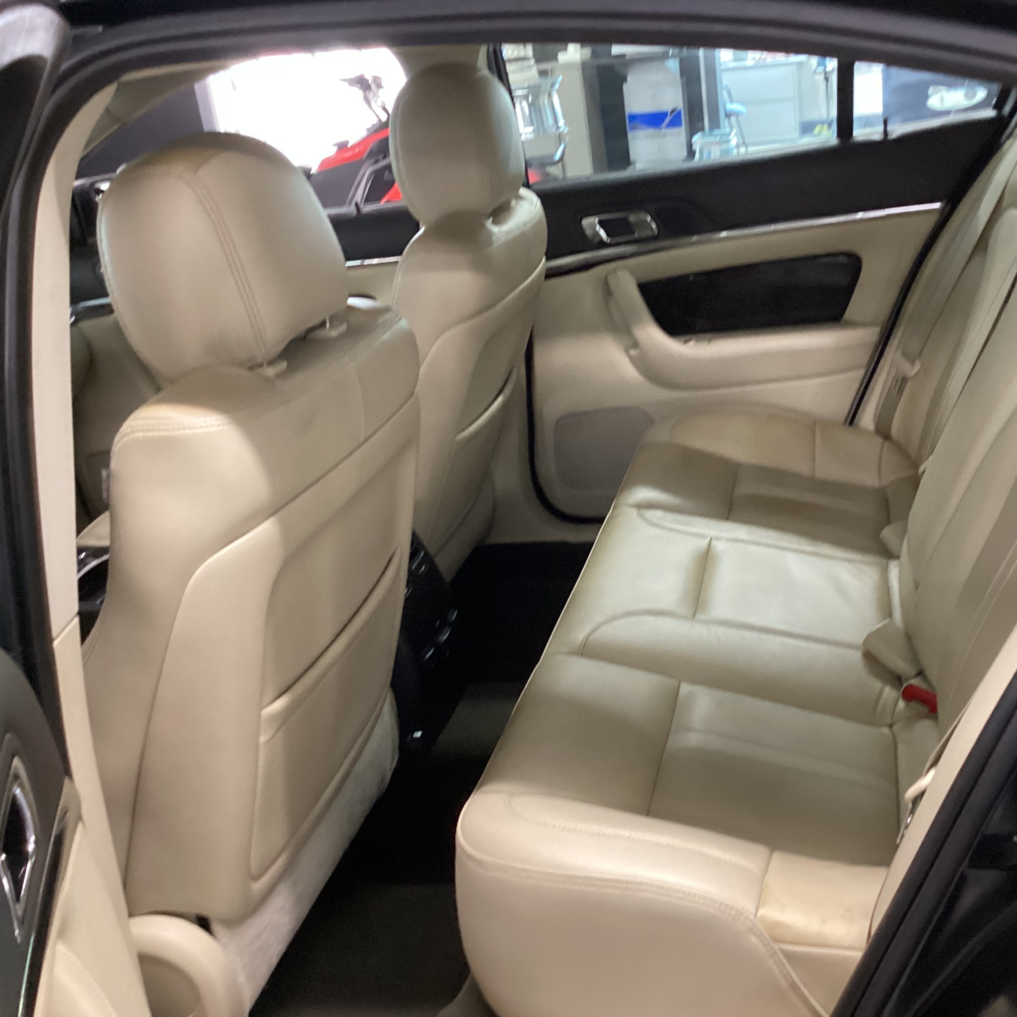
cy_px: 505
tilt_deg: -21.5
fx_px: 1230
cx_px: 671
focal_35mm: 37
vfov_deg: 44.9
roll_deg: +5.7
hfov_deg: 44.3
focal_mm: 3.3
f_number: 2.4
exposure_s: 1/33
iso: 400
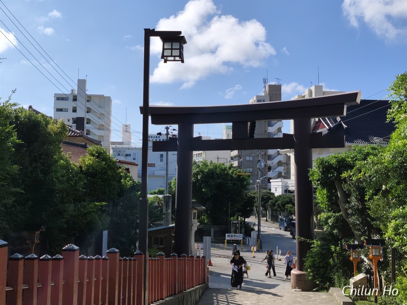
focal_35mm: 46
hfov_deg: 41.2
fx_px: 541
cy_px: 152
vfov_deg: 31.5
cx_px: 204
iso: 80
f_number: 1.7
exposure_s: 1/2000
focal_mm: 6.07
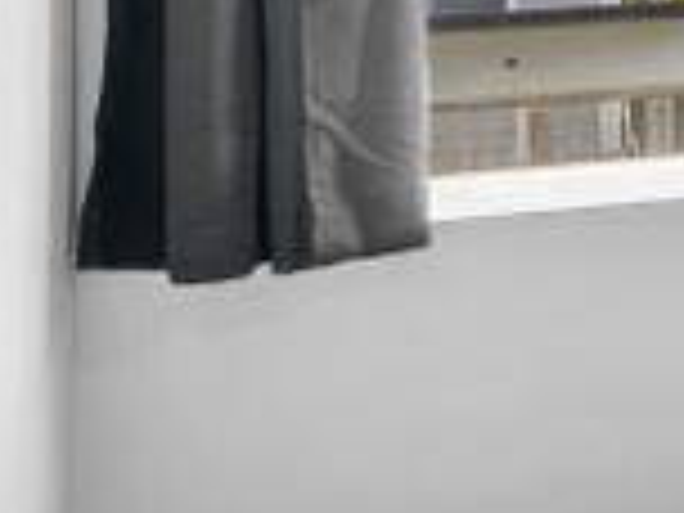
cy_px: -202
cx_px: 2277
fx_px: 2055
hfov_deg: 10.2
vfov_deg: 13.6
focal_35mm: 104
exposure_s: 1/2.5
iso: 200
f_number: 9
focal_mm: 16
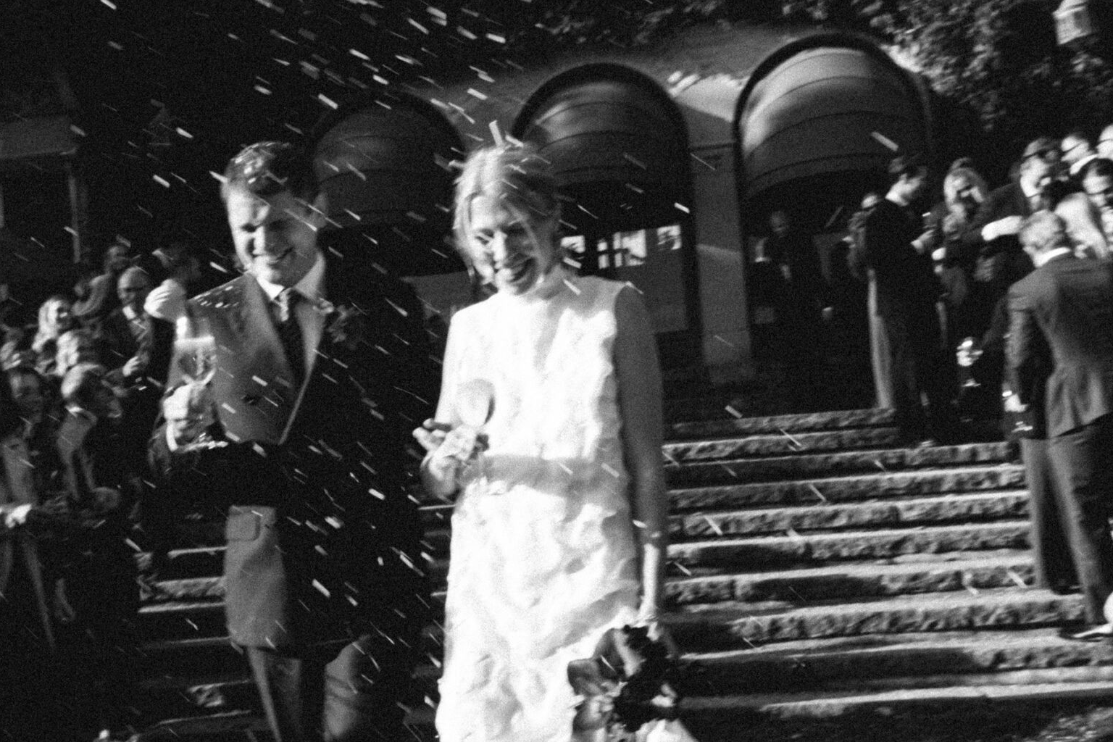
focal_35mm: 40
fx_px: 1237
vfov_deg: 33.2
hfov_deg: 48.2
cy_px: 466
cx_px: 455
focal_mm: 16
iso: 320
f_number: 16
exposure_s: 1/125
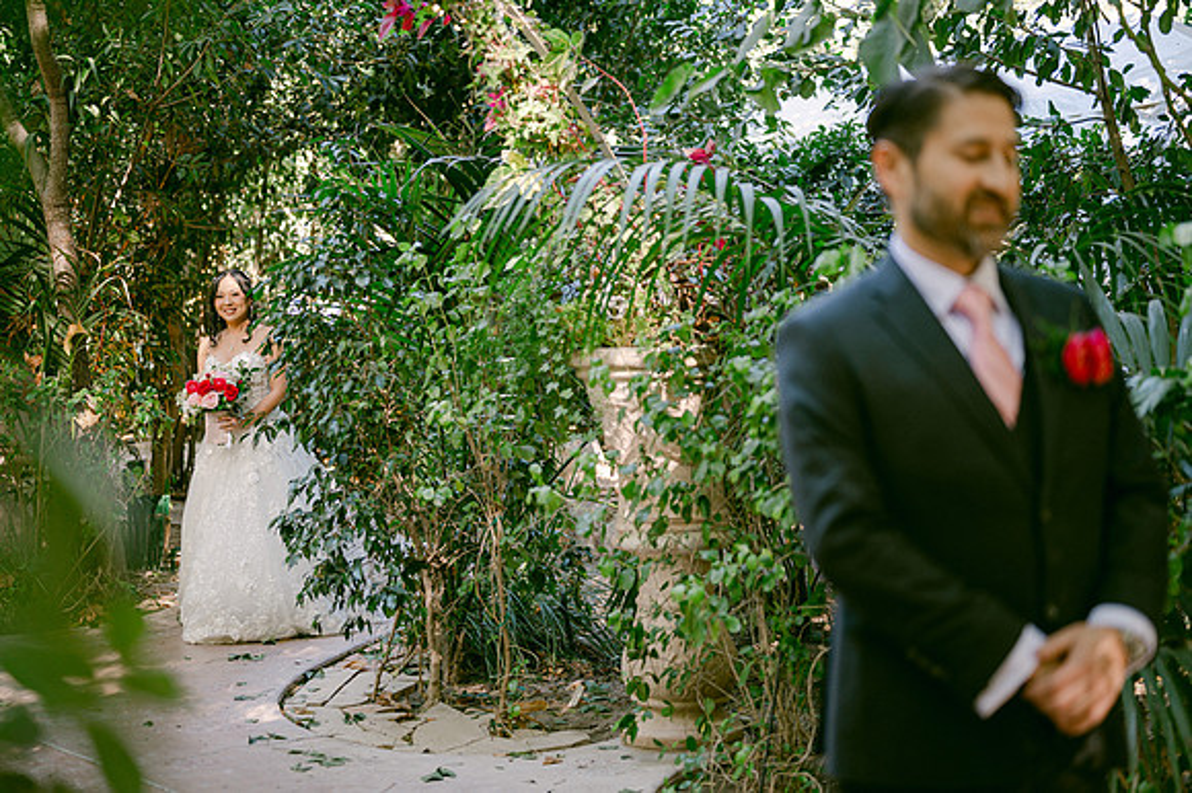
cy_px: 396
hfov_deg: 39.6
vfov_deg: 27.0
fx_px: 1655
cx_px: 596
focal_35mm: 50
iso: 160
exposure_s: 1/125
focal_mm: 50
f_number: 1.8
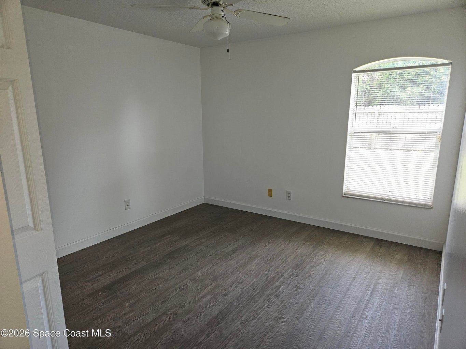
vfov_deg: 58.9
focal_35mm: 23
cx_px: 233
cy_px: 174
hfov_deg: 73.9
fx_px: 310
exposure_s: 1/60
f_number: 1.8
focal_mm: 5.4
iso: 50
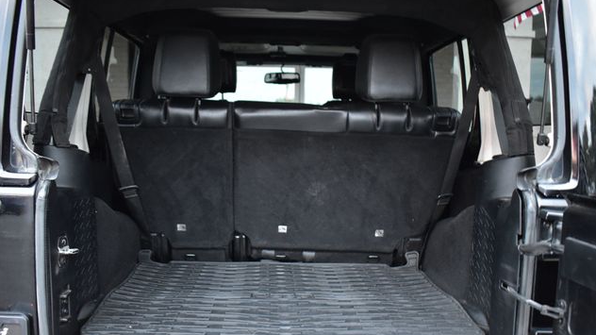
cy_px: 197
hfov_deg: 56.6
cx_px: 301
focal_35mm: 35
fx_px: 553
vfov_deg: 33.6
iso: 1600
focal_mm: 22
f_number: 3.8
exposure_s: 1/10
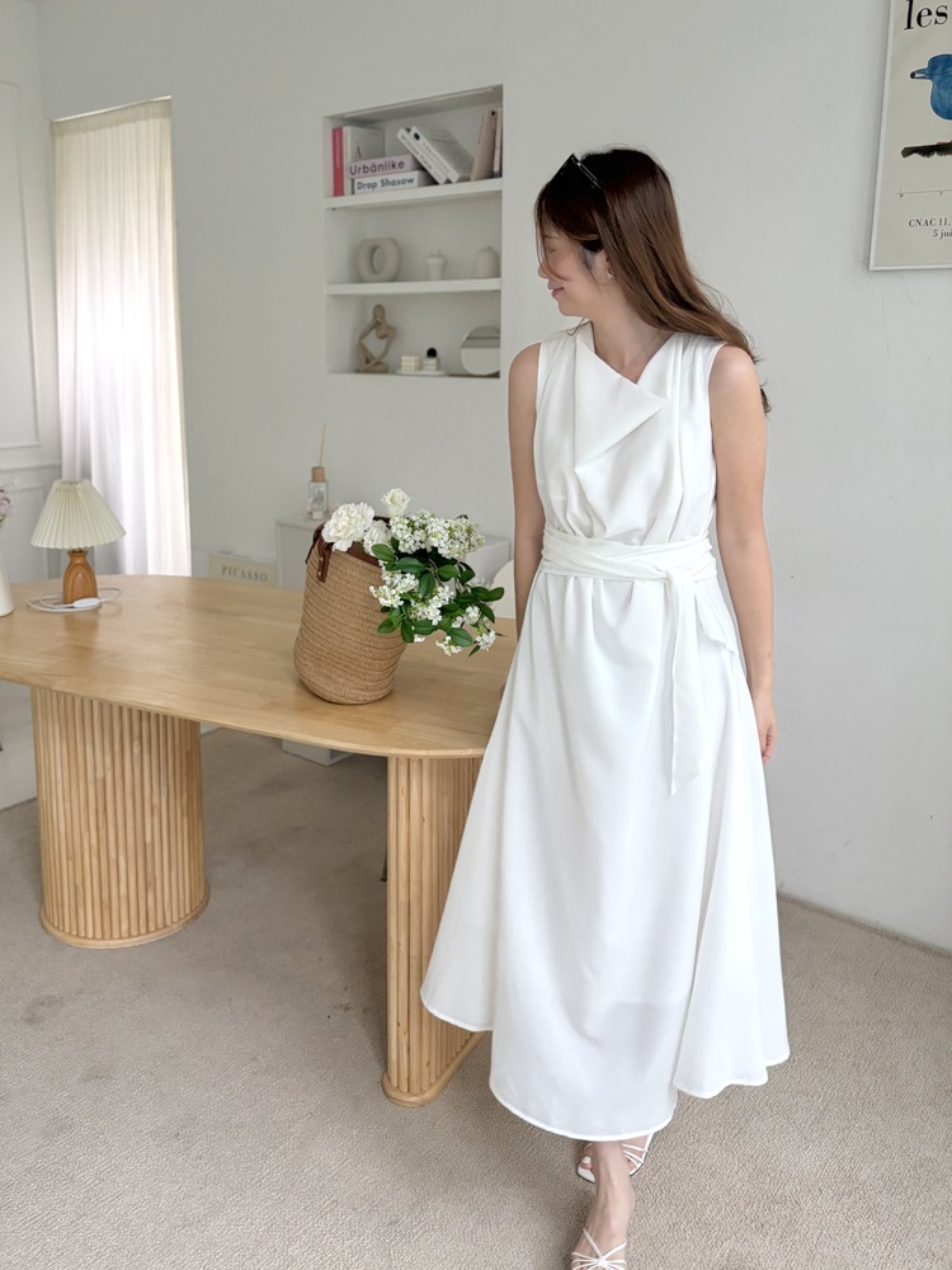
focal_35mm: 26
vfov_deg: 67.3
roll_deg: +1.0
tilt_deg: -11.4
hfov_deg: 53.1
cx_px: 476
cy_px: 635
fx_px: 953
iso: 200
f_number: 1.6
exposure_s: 1/60
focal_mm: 5.96
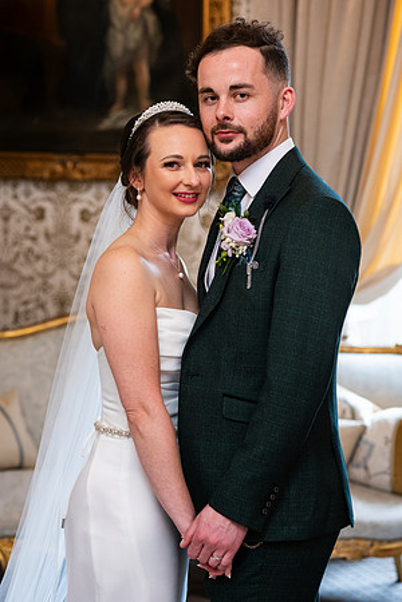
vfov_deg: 20.4
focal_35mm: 100
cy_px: 301
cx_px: 201
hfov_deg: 13.7
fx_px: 1675
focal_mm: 100
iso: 800
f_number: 3.5
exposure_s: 1/160
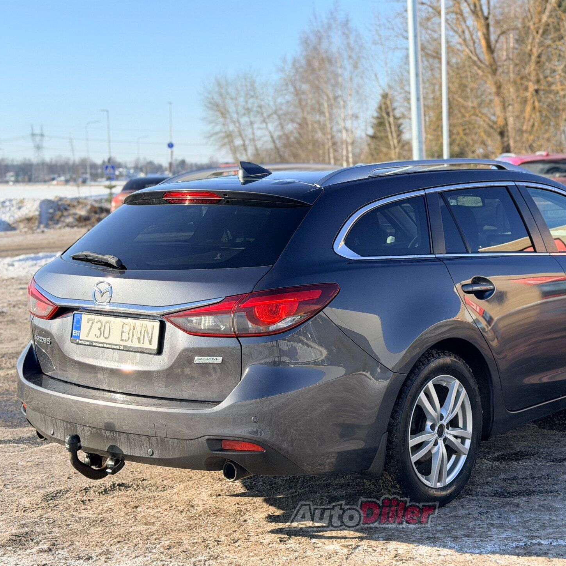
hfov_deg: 29.9
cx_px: 362
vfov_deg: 30.0
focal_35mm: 57
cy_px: 284
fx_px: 1054
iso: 80
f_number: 1.78
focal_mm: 6.76
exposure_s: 1/2494
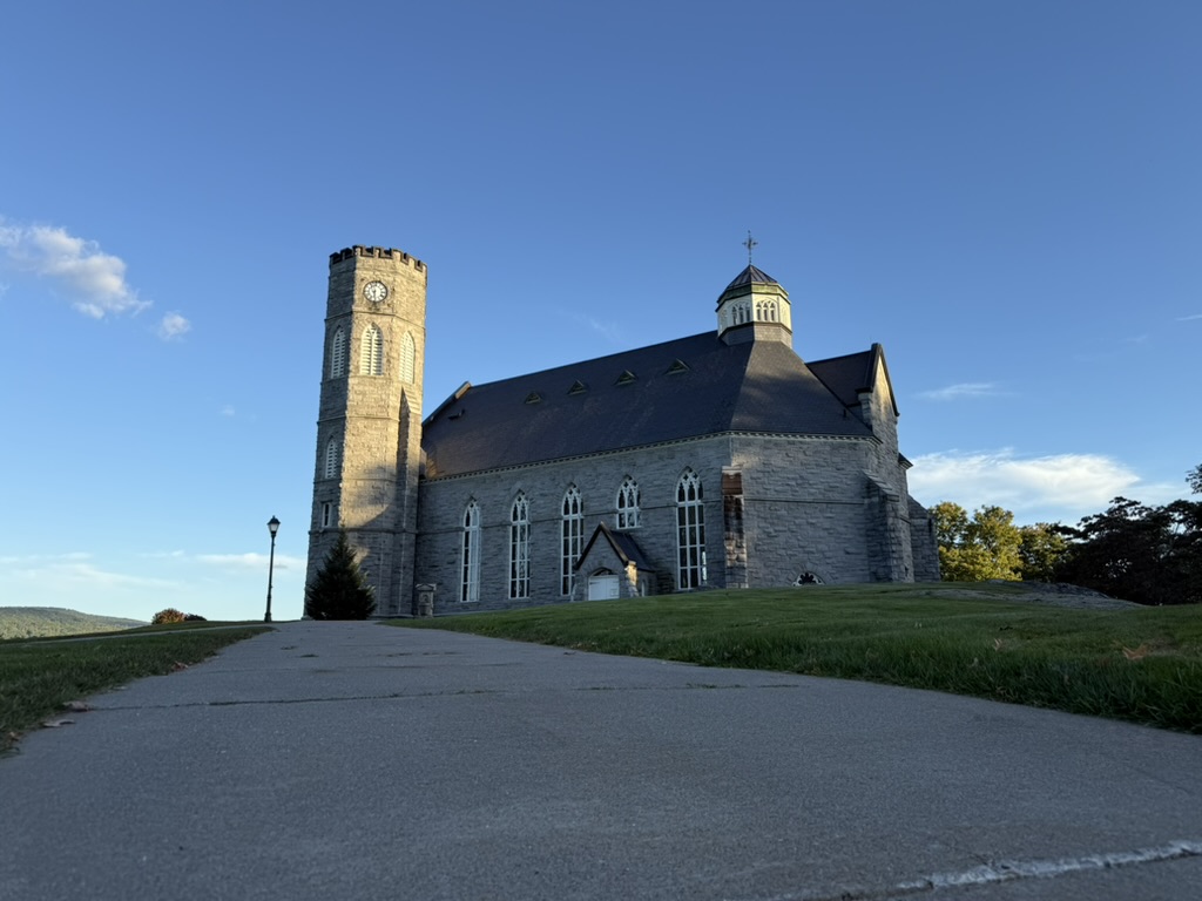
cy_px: 450
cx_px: 601
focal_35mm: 24
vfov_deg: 56.8
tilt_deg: +13.3
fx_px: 833
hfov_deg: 71.6
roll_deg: +0.4
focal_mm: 6.76
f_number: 1.78
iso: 80
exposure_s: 1/1812
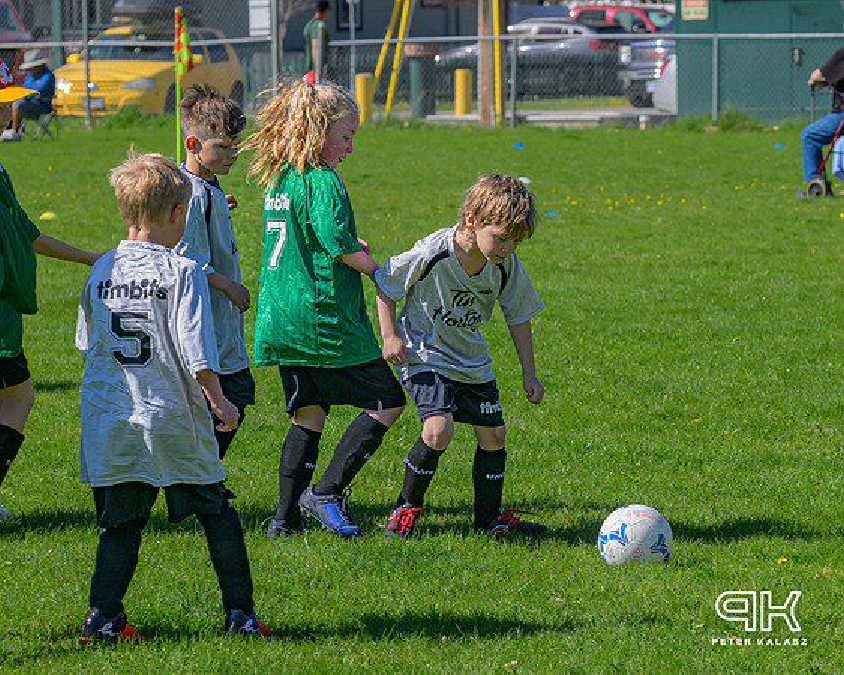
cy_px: 345
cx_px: 573
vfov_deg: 7.9
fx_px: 4898
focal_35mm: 196
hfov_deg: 9.8
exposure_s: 1/500
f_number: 6.3
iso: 280
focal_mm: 103
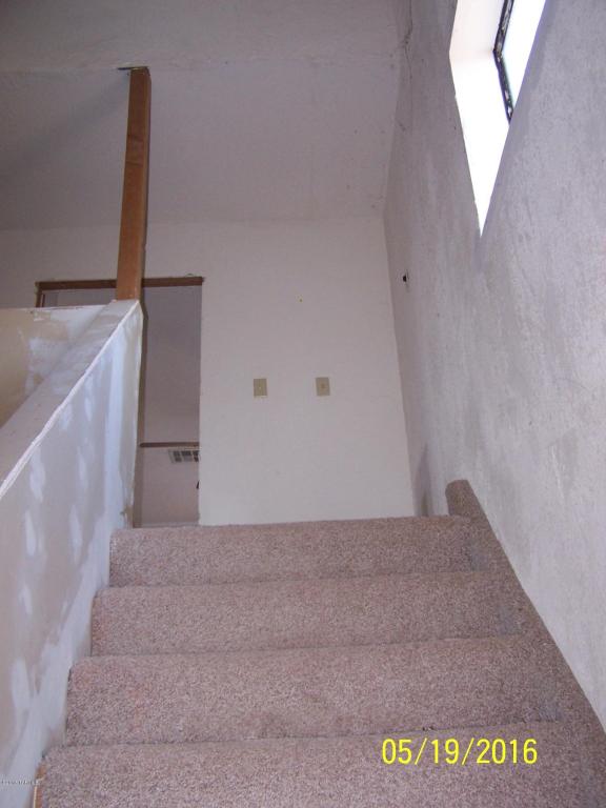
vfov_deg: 49.0
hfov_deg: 37.7
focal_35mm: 38
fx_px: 887
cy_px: 404
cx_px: 303
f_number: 2.8
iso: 140
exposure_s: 1/60
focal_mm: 6.3
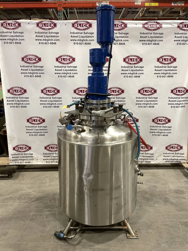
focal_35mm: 26
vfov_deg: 67.3
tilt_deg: -13.2
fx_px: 188
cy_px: 126
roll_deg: +1.5
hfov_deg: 53.1
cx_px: 94
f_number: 1.6
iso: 400
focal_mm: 4.2
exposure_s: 1/40
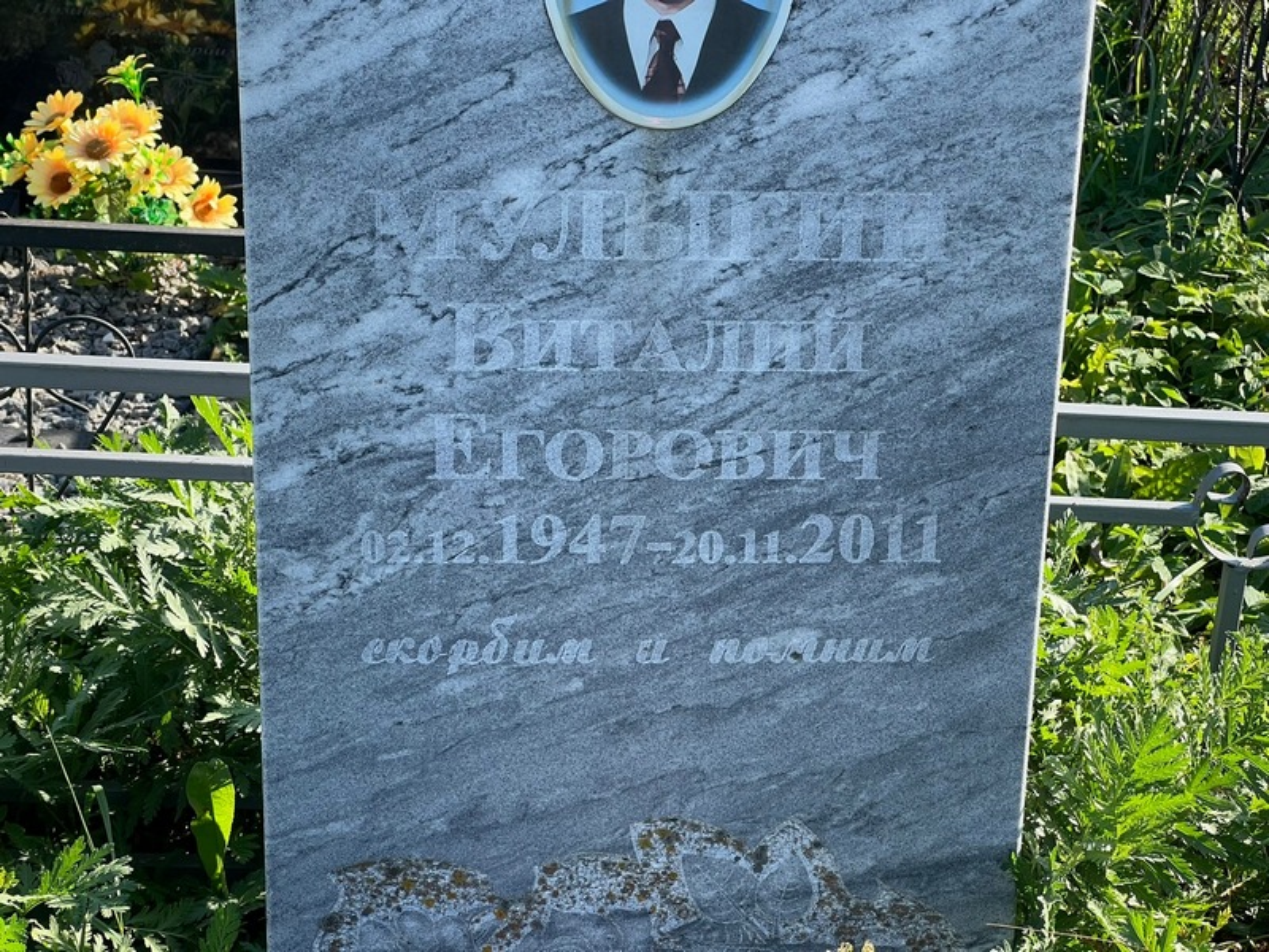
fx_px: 2823
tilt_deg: -24.2
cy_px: 476
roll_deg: -3.1
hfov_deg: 25.3
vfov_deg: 19.1
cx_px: 634
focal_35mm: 77
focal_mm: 9
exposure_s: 1/219
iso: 32
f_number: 2.8
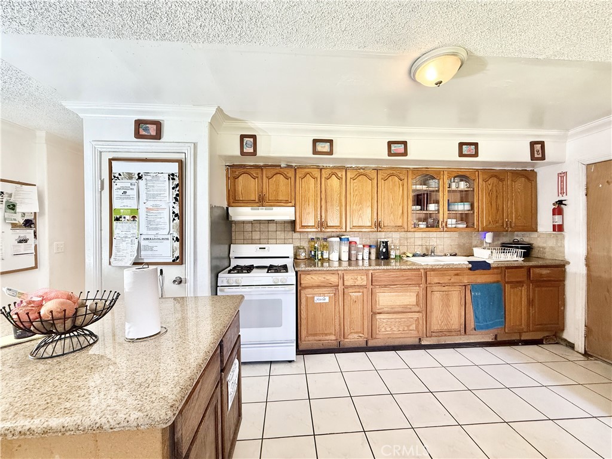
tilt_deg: -0.1
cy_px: 230
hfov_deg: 102.1
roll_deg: +0.3
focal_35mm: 14
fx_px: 248
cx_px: 306
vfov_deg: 85.7
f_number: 2.2
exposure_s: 1/120
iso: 250
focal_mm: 2.22
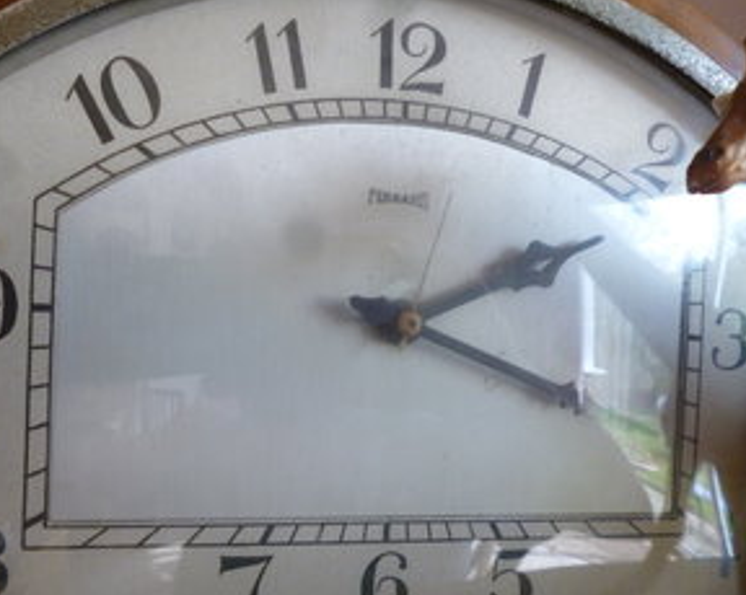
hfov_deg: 47.5
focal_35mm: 38
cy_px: 341
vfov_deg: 39.0
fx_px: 838
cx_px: 277
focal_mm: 5
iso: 320
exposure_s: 1/60
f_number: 3.1
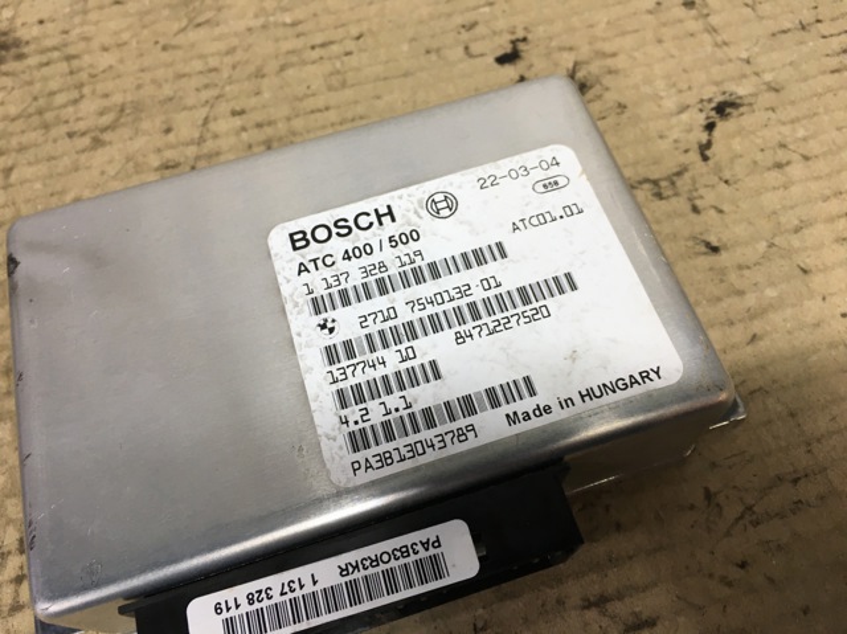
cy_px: 317
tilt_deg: -60.9
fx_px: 709
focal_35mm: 29
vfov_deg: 48.2
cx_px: 424
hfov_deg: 61.7
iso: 32
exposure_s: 1/33
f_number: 2.2
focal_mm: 4.15
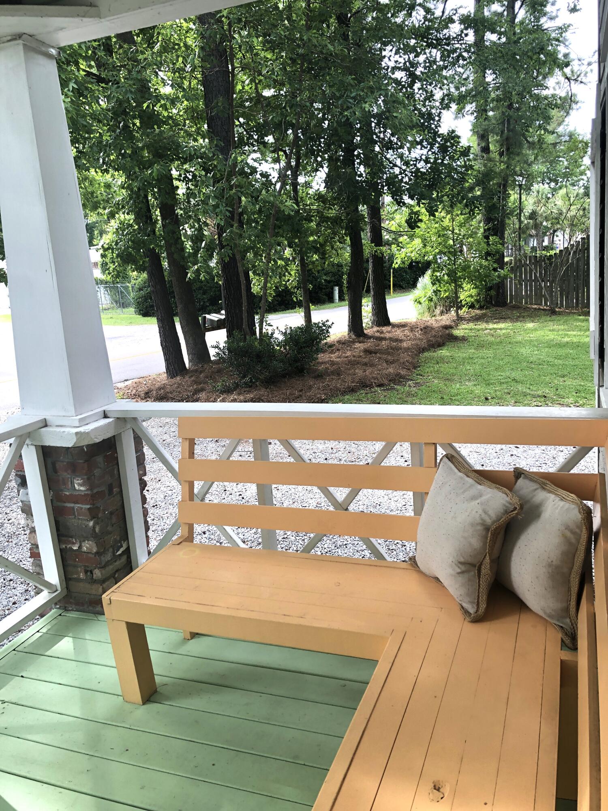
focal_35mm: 28
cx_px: 304
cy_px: 406
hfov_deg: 49.7
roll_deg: +6.2
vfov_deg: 63.4
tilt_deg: -11.1
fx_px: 656
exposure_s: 1/127
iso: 20
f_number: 1.8
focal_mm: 3.99
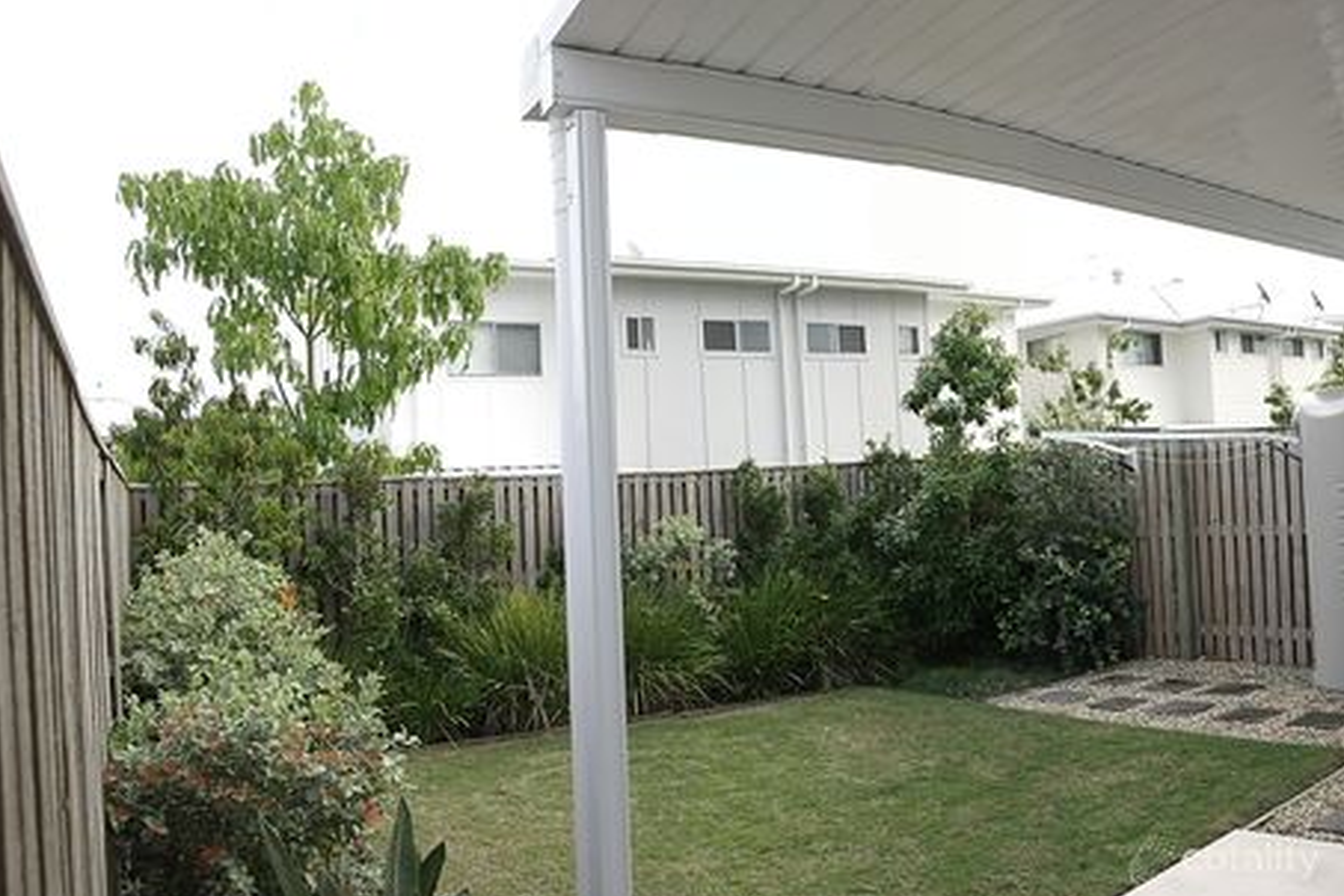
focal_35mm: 28
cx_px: 671
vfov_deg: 46.4
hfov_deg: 65.5
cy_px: 455
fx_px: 1045
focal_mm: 18
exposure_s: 1/250
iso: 100
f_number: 3.5
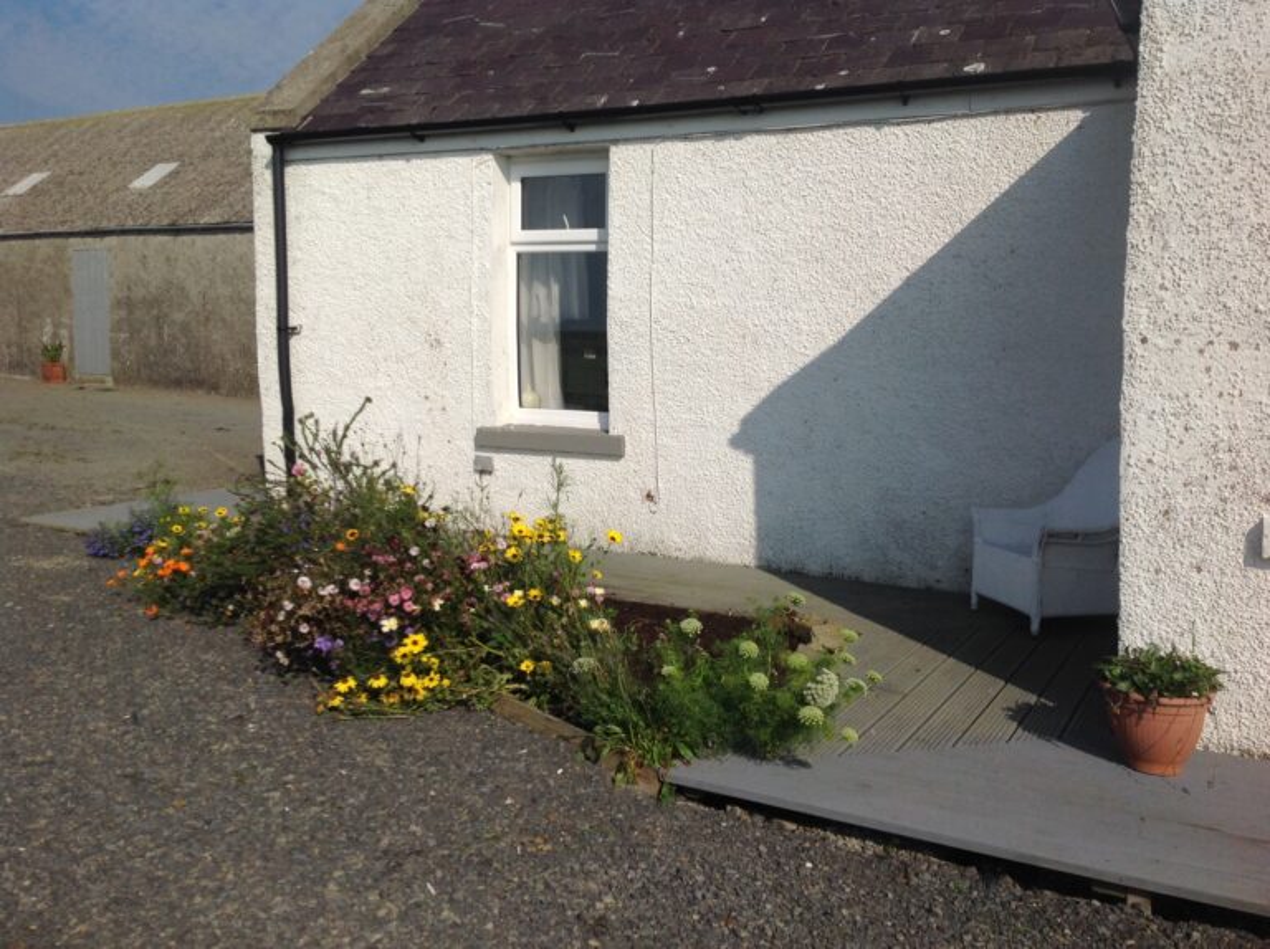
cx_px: 635
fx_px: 1282
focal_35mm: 35
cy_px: 474
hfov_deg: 52.7
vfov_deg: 40.6
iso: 50
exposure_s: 1/5051
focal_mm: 4.28
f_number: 2.4
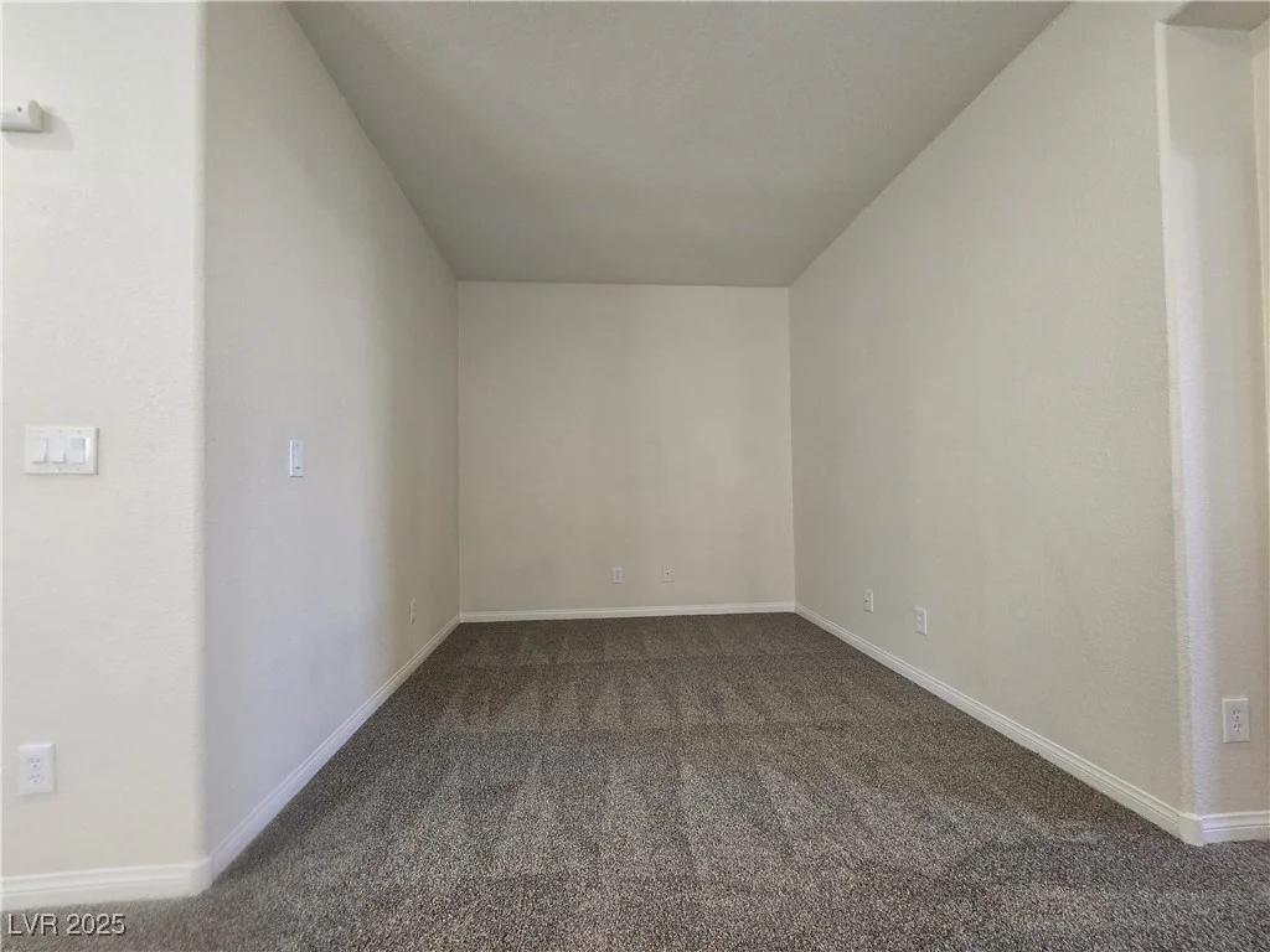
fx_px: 477
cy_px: 476
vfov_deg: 89.9
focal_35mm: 13
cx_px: 635
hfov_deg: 106.2
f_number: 2.2
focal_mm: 2.2
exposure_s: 1/60
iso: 320
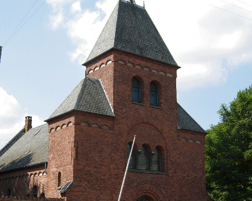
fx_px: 418
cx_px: 112
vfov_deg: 27.1
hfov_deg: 33.5
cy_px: 121
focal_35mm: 56
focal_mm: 7.5
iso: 50
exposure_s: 1/279
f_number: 4.3
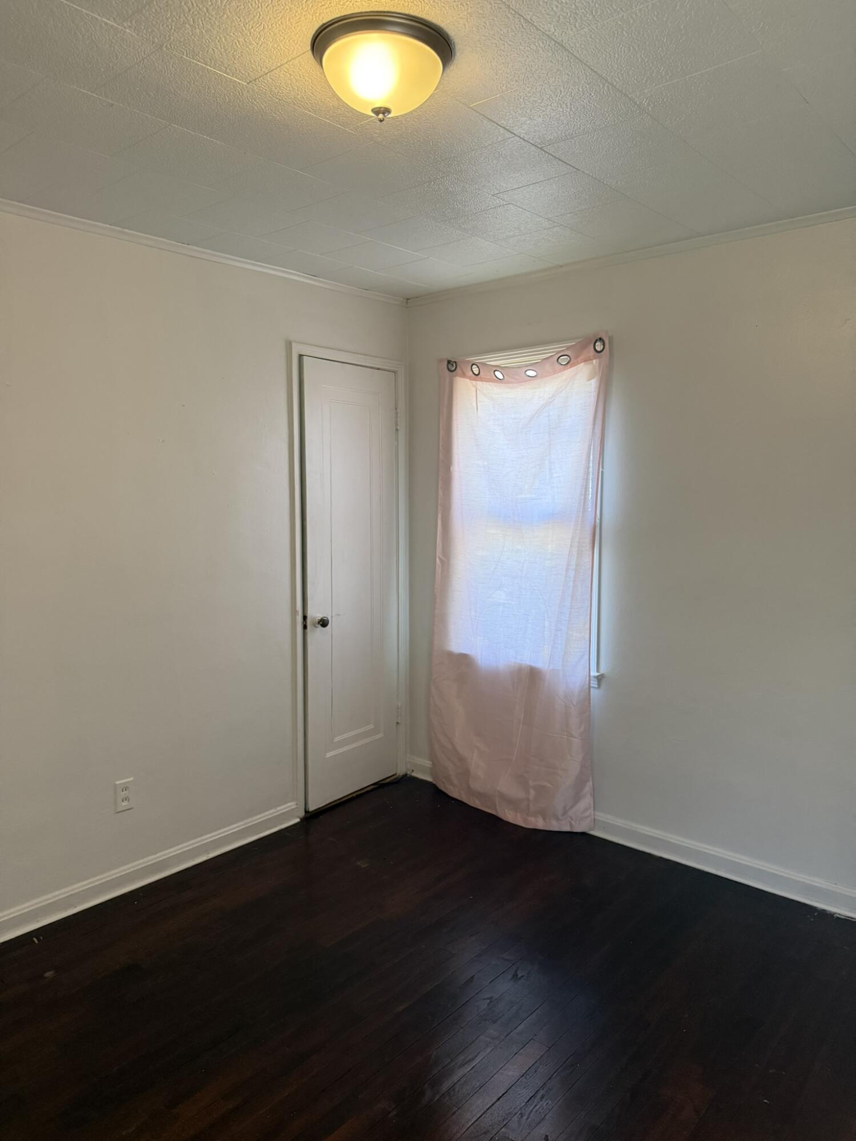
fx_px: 791
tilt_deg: -4.9
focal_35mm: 24
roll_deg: -0.2
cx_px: 428
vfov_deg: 71.6
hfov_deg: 56.8
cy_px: 570
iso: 500
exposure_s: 1/60
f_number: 1.78
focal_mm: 6.76
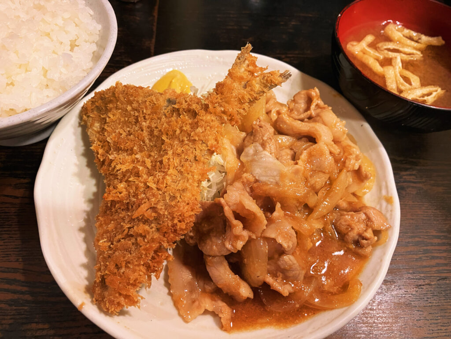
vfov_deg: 49.7
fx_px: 365
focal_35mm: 28
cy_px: 170
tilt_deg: -54.3
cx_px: 226
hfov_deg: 63.4
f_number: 1.8
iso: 250
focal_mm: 3.99
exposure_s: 1/50
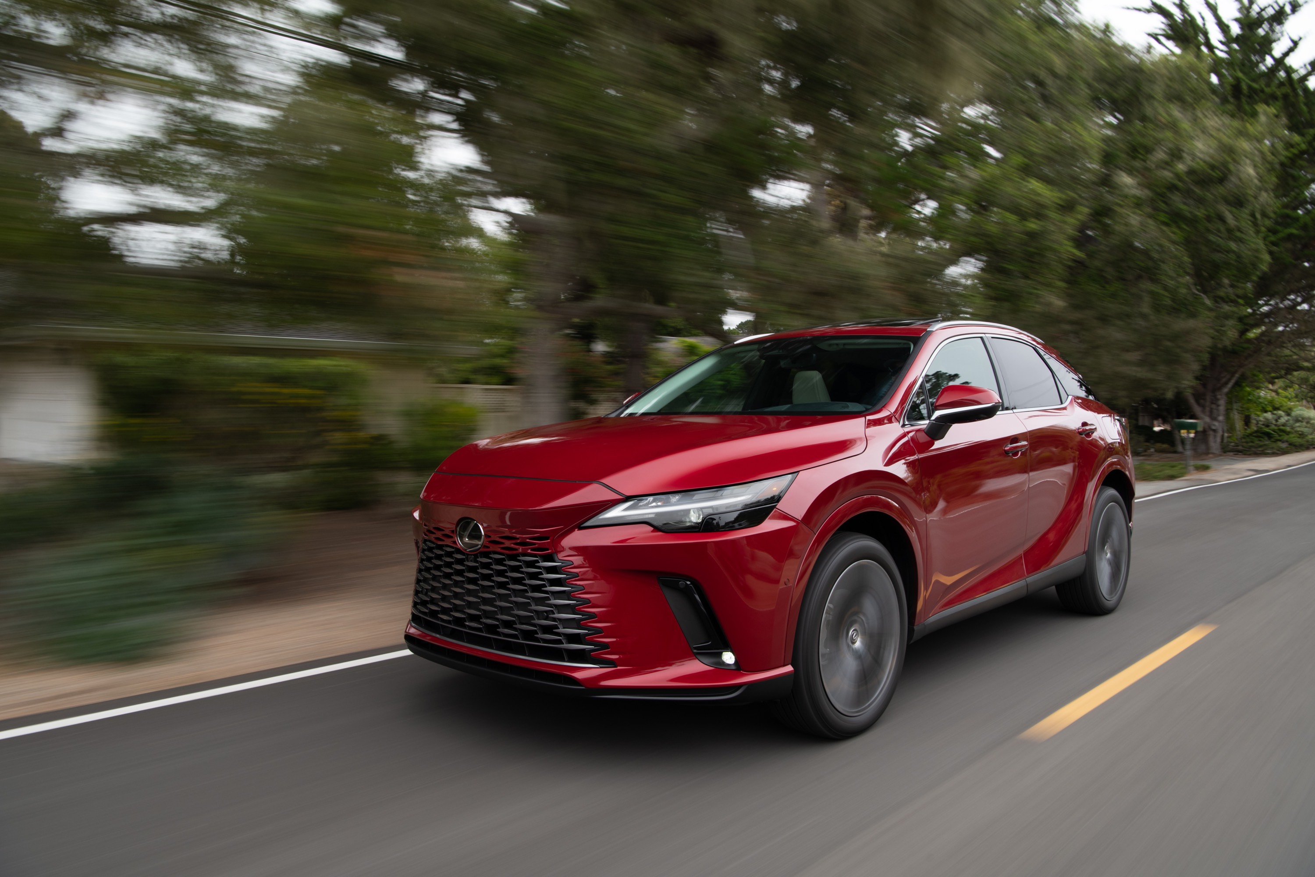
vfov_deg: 47.9
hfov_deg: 67.4
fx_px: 986
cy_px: 438
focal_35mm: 27
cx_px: 658
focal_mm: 27
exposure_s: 1/25
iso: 160
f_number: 11
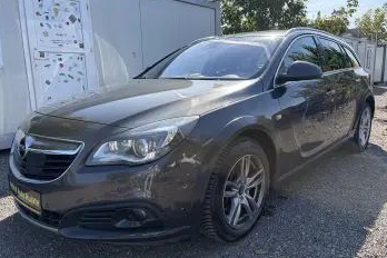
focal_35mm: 28
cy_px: 127
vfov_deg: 46.4
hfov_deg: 65.5
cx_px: 196
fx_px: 301
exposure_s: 1/1799
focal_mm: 5.96
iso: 64
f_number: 1.6
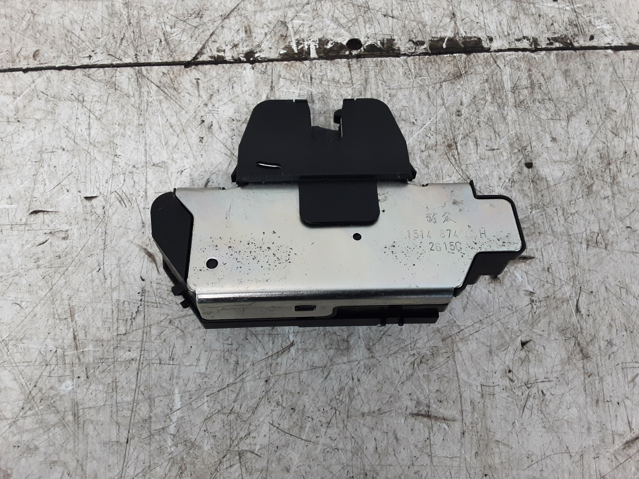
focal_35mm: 27
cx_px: 320
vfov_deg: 51.4
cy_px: 240
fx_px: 498
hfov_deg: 65.3
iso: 80
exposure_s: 1/50
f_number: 1.9
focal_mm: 2.91
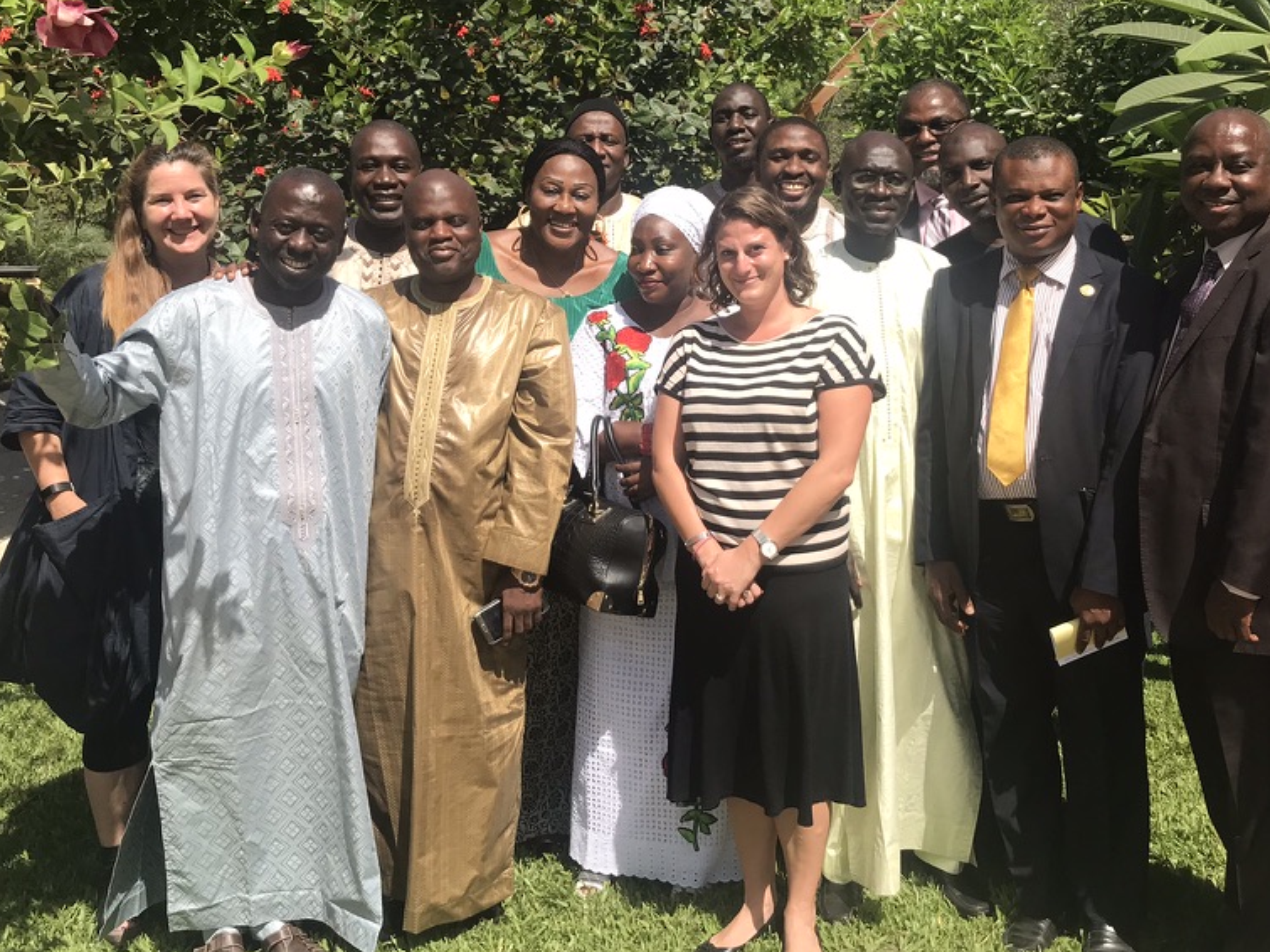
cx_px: 695
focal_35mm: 38
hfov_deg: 48.9
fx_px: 1394
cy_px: 333
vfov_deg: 37.4
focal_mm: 3.99
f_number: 1.8
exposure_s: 1/1742
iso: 20
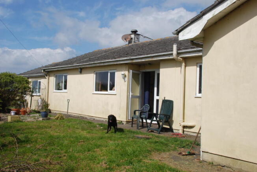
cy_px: 86
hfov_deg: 49.5
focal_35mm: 39
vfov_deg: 34.3
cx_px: 128
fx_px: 279
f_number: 14
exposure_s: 1/800
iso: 640
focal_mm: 26
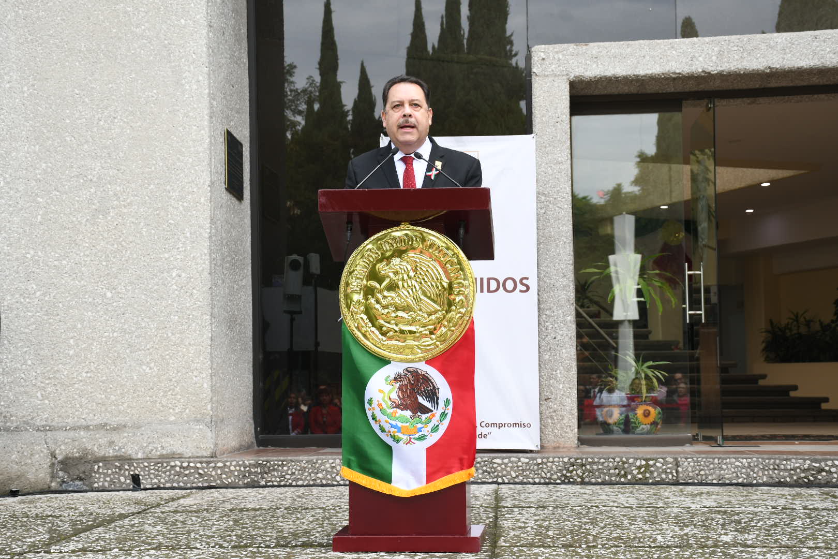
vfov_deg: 21.6
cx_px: 419
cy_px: 280
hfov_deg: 31.9
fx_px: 1466
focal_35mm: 63
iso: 250
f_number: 7.1
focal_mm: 42
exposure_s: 1/125
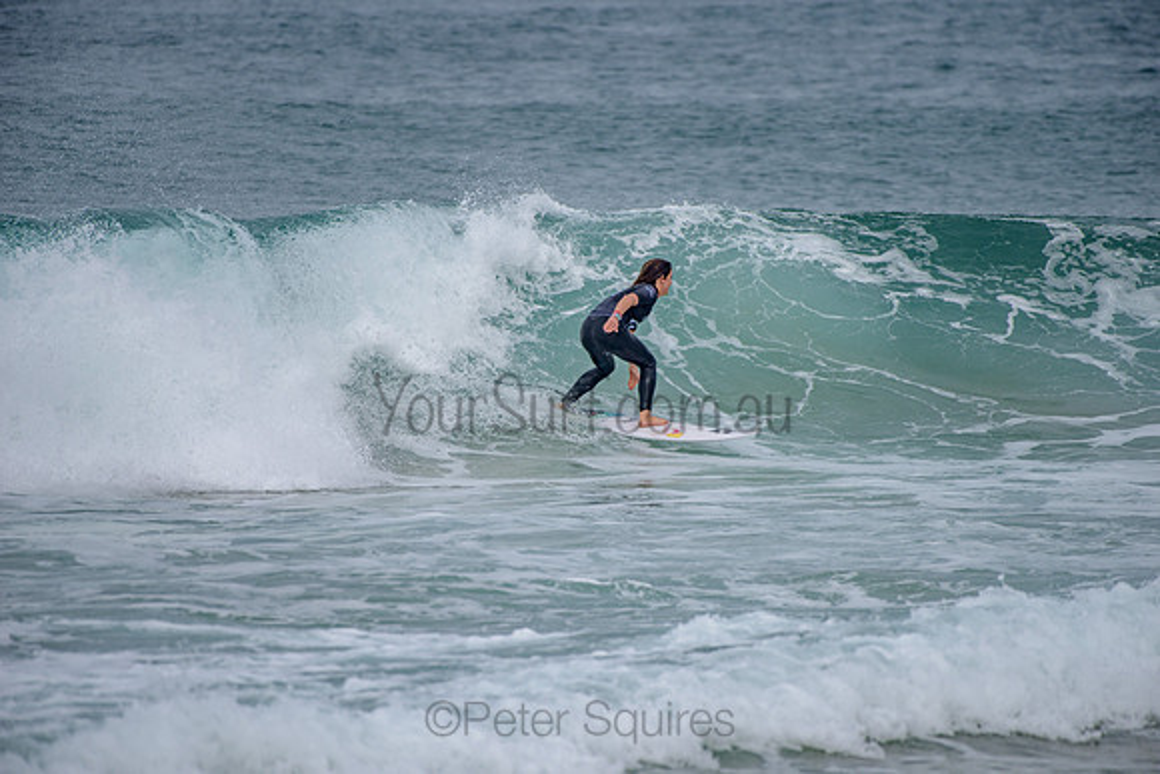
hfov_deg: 4.1
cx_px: 580
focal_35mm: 500
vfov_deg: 2.8
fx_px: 16114
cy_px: 387
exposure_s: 1/2000
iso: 200
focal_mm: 500
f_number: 5.6
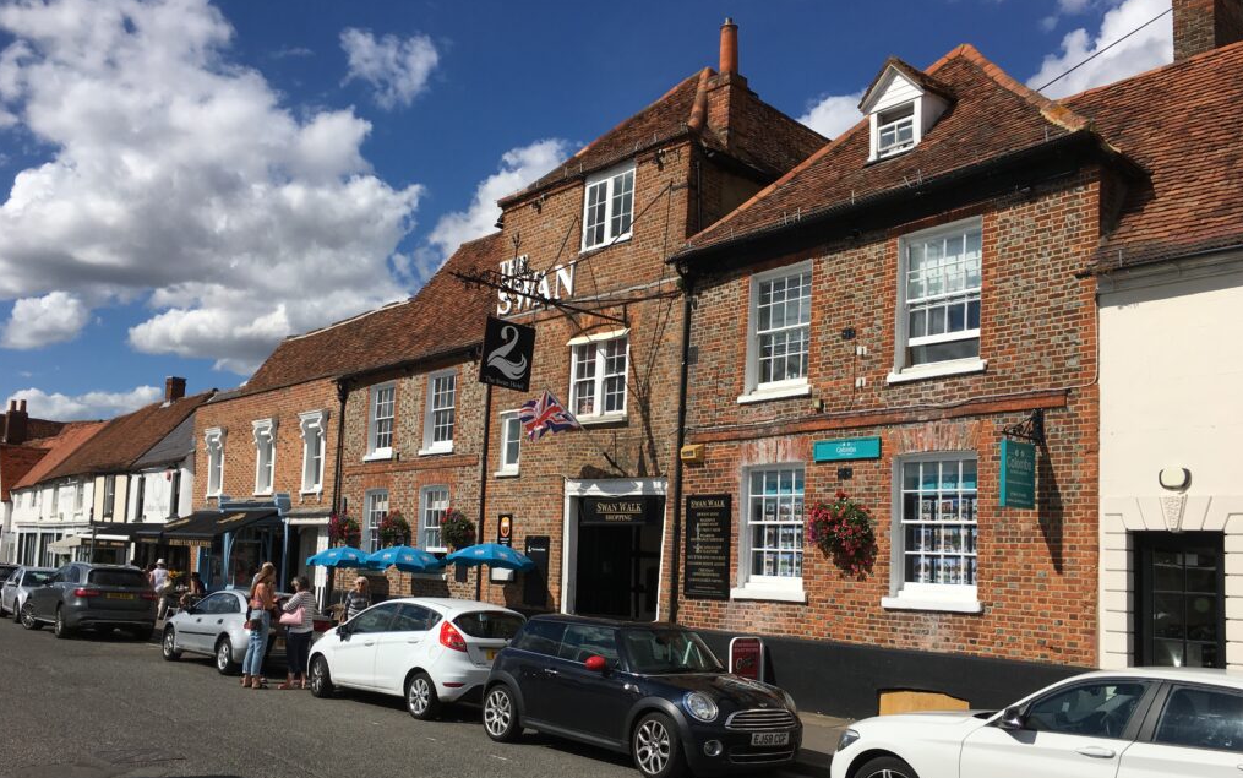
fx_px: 1050
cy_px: 463
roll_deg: -2.5
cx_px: 620
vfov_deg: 40.5
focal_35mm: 31
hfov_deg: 61.2
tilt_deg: +5.8
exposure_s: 1/3846
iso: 25
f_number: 2.2
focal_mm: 4.15
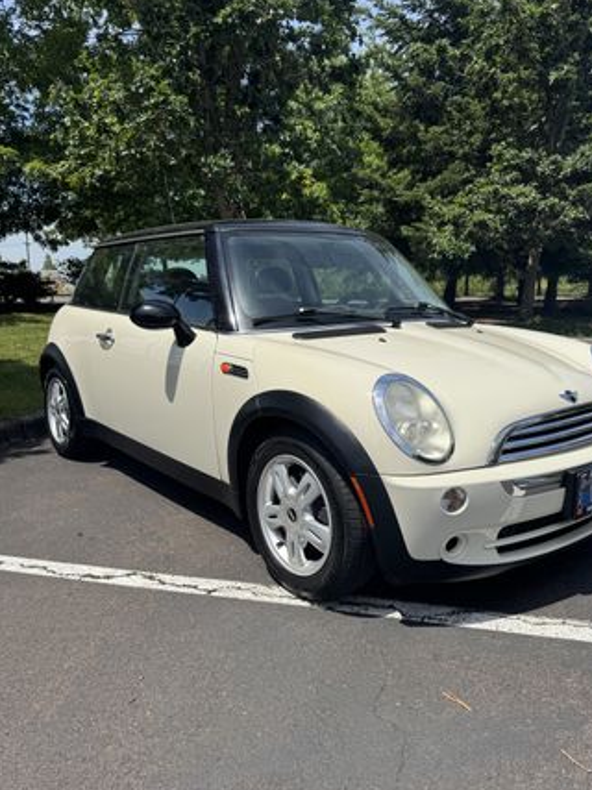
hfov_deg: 51.2
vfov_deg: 65.3
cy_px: 405
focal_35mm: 27
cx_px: 329
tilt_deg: -9.4
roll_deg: +0.7
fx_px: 616
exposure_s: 1/5814
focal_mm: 6.76
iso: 80
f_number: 1.78
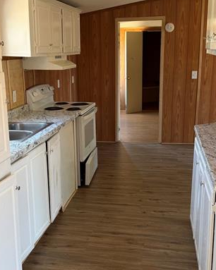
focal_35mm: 47
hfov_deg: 32.1
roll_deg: +0.8
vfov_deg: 39.5
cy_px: 147
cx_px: 103
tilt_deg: -12.2
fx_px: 376
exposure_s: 1/121
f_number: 1.78
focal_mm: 6.76
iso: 100
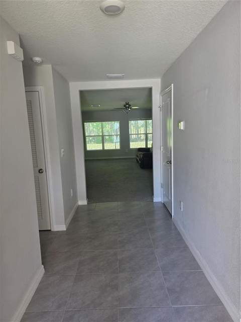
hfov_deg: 58.9
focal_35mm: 23
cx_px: 120
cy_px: 161
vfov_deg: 73.9
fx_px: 214
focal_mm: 6.3
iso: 200
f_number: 1.7
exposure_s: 1/120
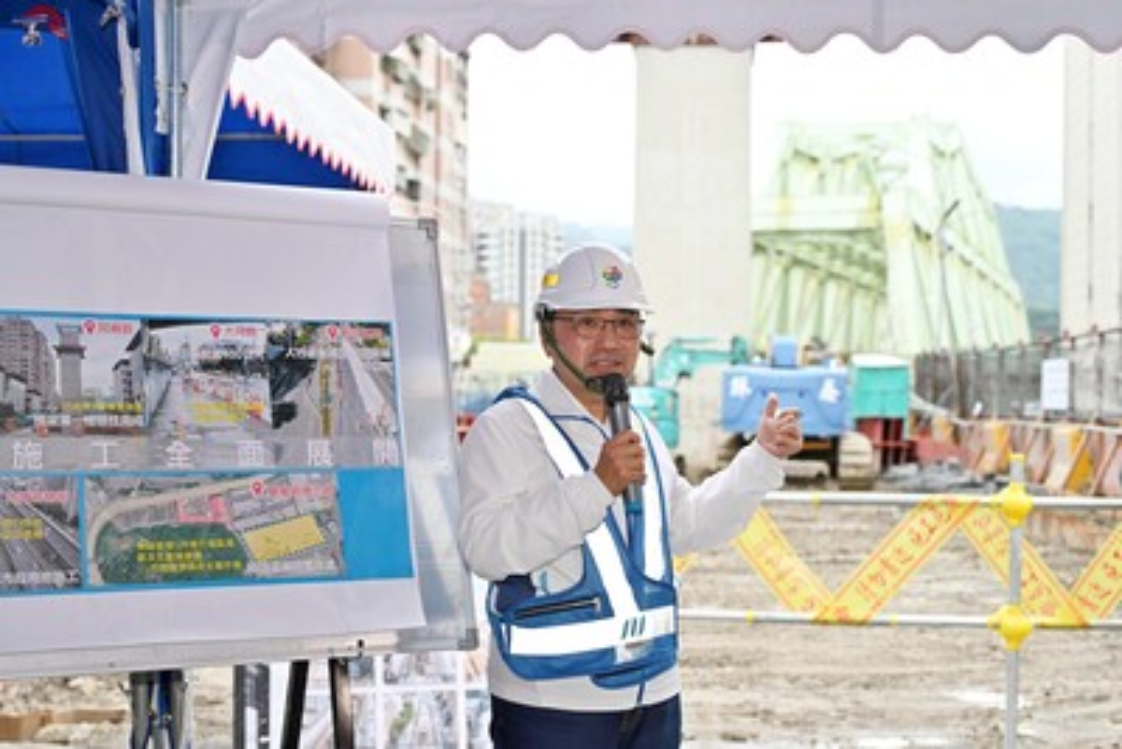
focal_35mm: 51
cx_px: 561
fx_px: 1590
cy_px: 374
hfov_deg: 38.9
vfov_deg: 26.5
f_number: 4
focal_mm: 51
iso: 180
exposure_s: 1/125
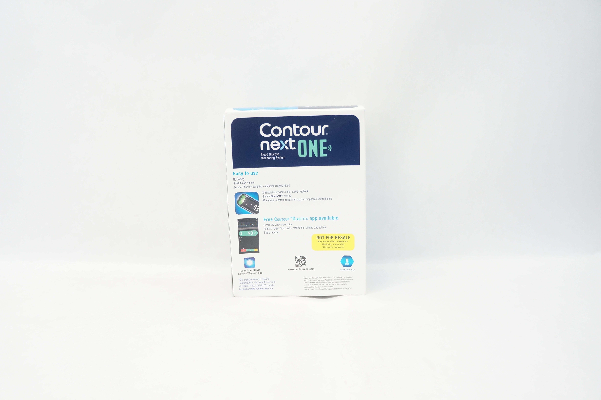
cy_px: 200
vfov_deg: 47.8
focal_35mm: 27
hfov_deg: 67.4
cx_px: 300
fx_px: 450
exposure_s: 1/80
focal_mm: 18
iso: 400
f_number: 3.5
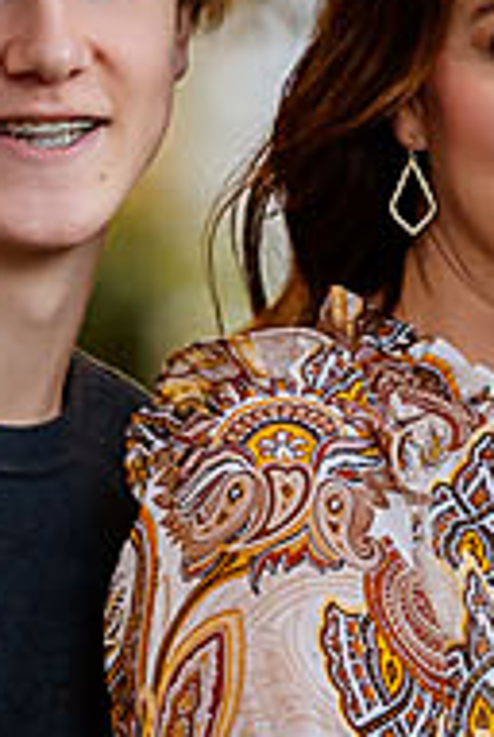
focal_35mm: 1568
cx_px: 702
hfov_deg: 0.9
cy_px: 1015
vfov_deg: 1.3
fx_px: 32156
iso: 320
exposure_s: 1/1000
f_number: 2.5
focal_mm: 200
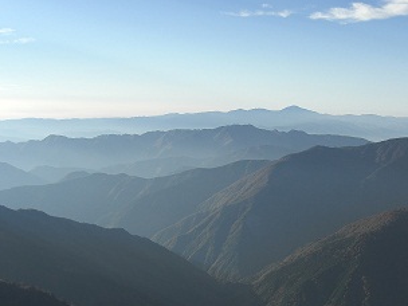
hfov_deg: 33.6
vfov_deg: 25.5
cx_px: 263
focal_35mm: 57
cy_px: 216
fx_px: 672
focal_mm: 7.9
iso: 80
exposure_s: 1/640
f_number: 4
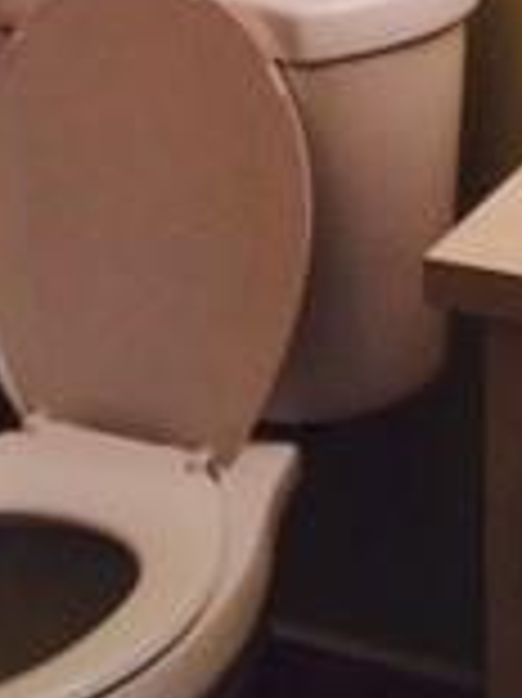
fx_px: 2416
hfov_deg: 12.3
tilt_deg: -11.1
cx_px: 459
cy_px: -338
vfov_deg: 15.2
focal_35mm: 120
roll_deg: +3.0
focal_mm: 4.15
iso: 40
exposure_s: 1/30
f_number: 2.2
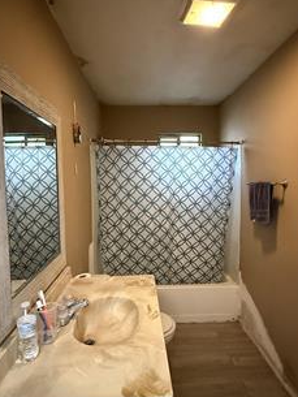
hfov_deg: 61.1
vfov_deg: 76.4
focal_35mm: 22
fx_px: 252
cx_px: 156
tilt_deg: -3.2
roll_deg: +0.2
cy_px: 199
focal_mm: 2.22
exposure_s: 1/60
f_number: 2.2
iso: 1600
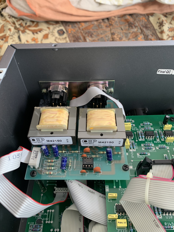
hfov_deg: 53.1
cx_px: 87
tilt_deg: -50.2
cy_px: 116
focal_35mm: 26
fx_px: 174
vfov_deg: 67.3
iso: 100
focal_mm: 4.25
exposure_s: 1/60
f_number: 1.8
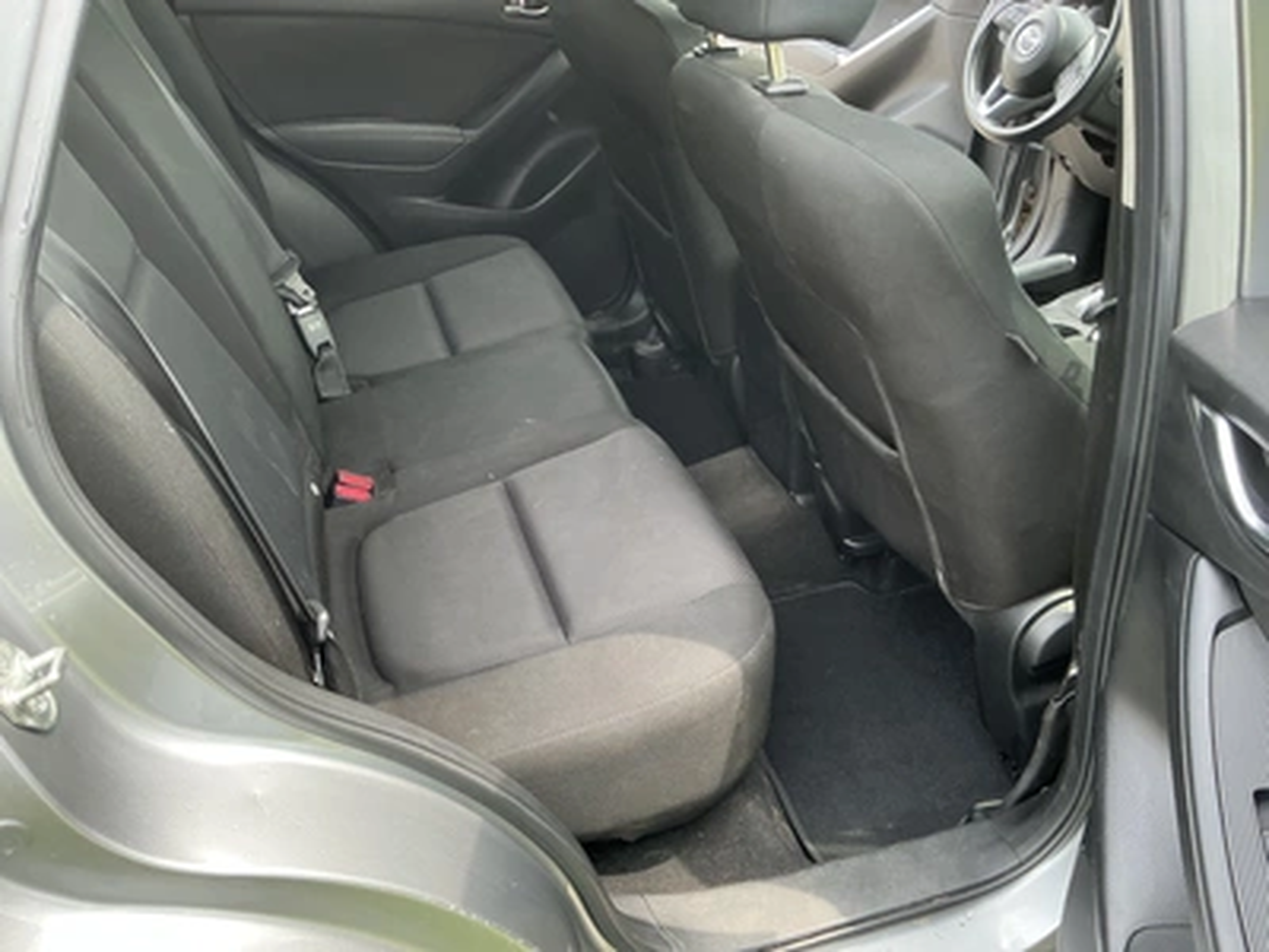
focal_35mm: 28
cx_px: 634
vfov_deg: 49.7
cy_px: 476
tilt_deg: -30.7
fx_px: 1026
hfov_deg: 63.4
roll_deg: +0.3
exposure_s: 1/122
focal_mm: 3
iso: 50
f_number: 1.8
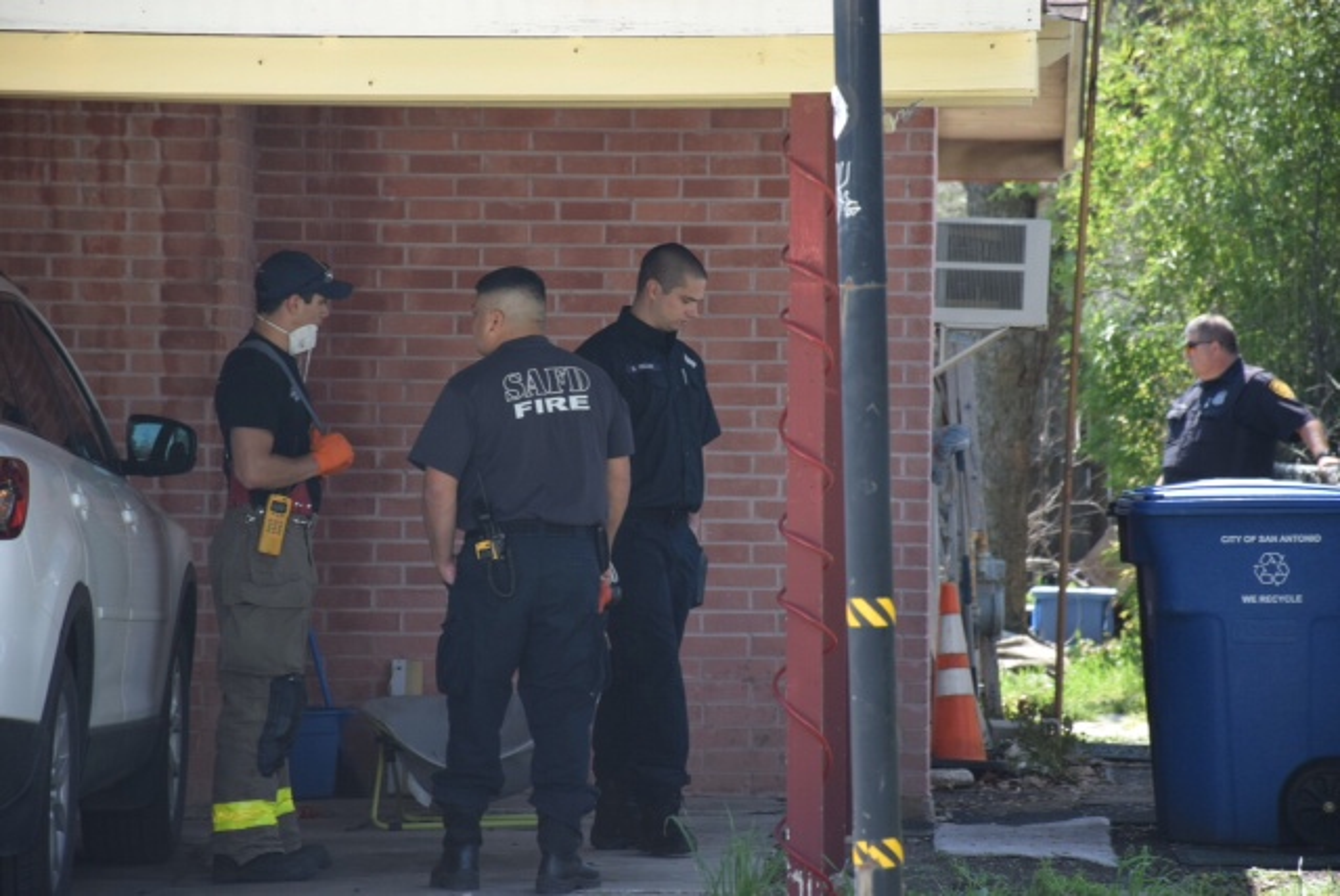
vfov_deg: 6.6
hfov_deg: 9.8
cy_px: 448
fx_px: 7824
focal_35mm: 210
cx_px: 670
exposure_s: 1/640
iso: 800
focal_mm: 140
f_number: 5.6
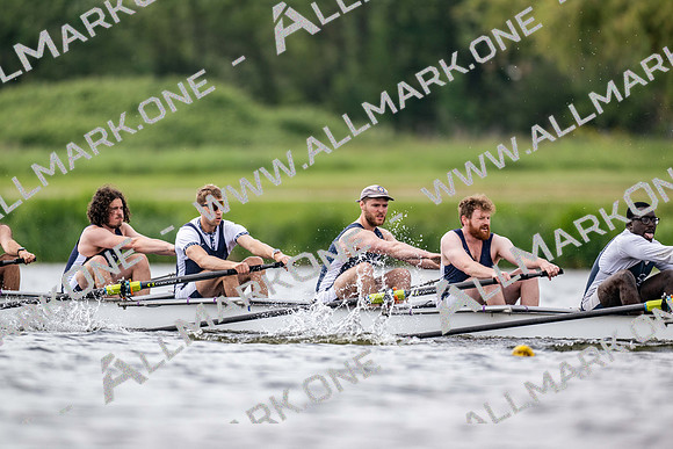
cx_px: 336
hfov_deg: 3.4
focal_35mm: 600
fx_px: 11225
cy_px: 224
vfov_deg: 2.3
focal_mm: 600
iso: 450
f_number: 4
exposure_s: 1/2500
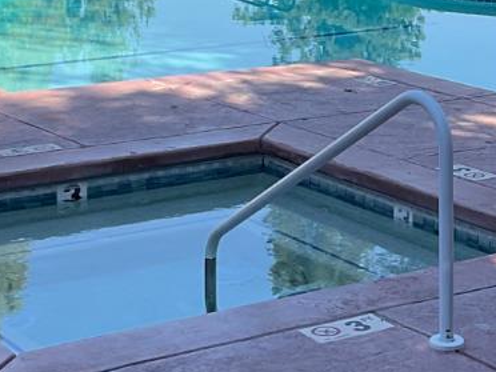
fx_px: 1676
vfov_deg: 12.5
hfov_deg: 16.6
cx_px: 461
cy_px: 21
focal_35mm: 117
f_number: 1.8
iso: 16
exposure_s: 1/657
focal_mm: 3
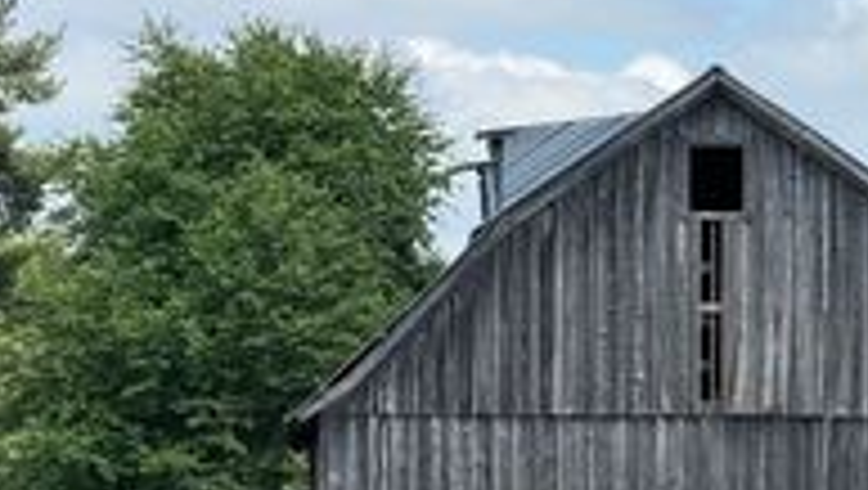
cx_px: 832
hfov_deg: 6.4
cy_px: 627
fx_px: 7787
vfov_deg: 3.6
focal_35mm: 338
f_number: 2.8
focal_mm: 15.66
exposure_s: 1/714
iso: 50
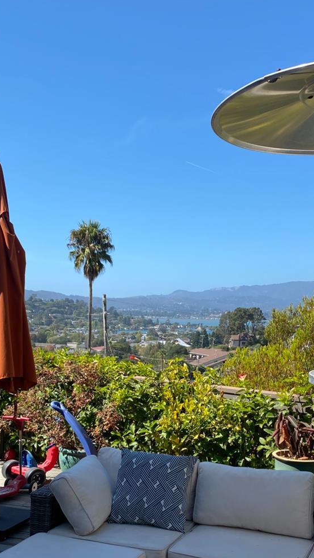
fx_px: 636
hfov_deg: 27.7
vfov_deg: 46.5
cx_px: 156
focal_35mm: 43
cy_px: 381
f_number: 1.8
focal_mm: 4.25
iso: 32
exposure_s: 1/1927
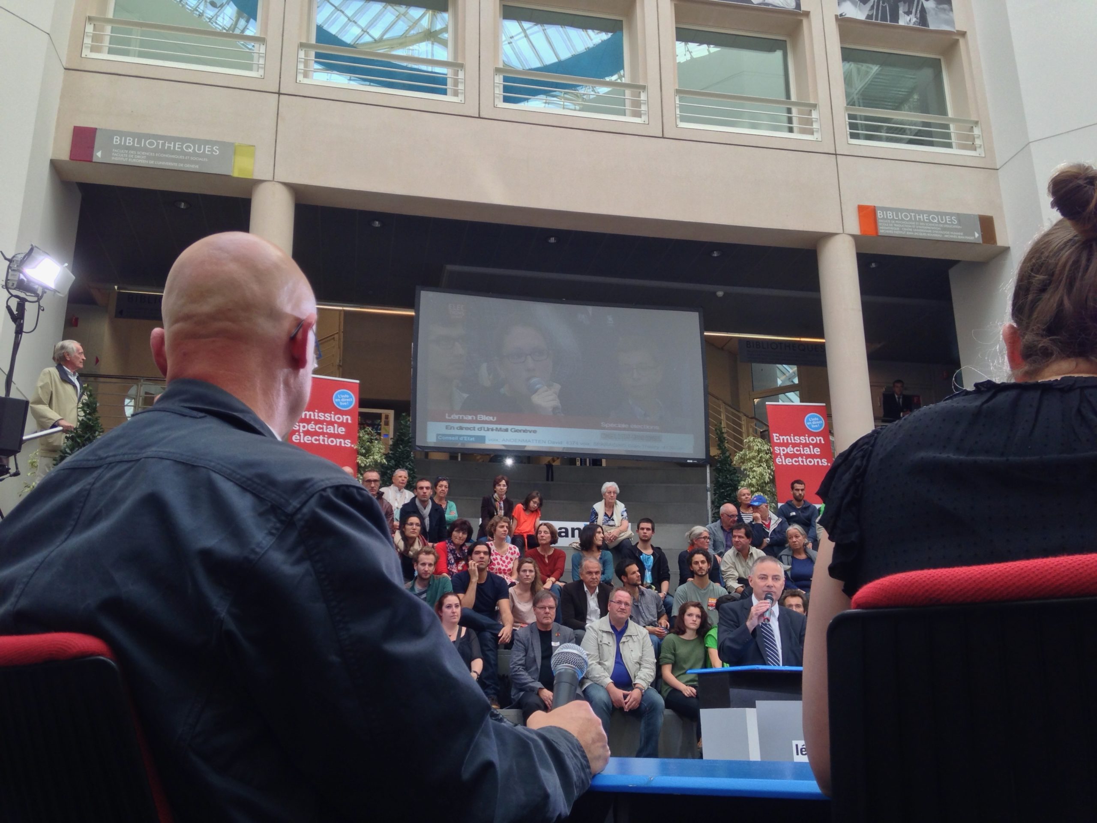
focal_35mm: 33
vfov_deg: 42.9
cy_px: 412
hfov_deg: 55.4
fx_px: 1046
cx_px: 548
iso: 64
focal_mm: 4.12
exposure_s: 1/60
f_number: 2.4
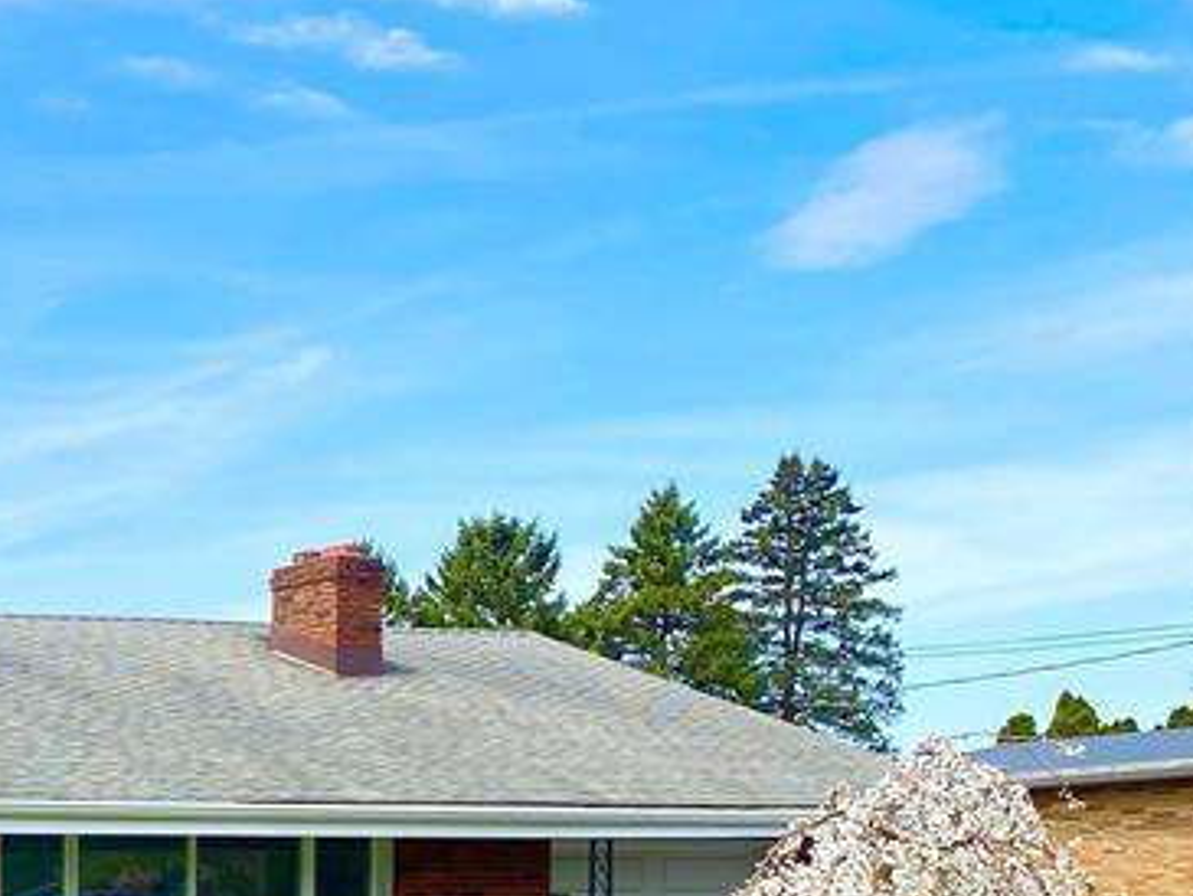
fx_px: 2517
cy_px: 1145
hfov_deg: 23.6
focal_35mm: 73
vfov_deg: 18.8
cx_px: -353
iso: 32
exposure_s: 1/2146
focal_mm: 4.25
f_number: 1.8
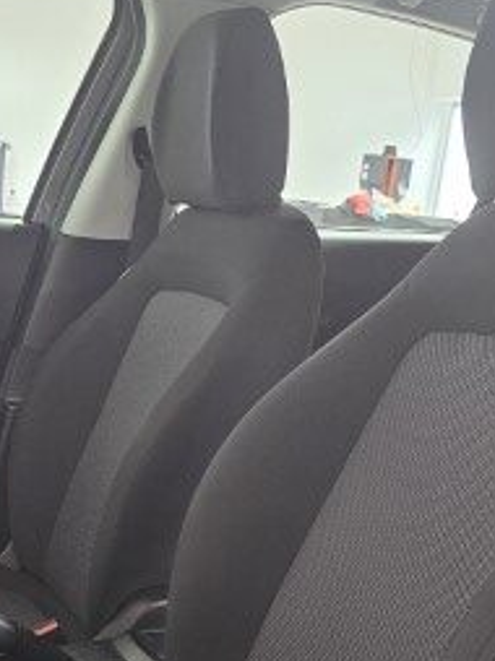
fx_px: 1108
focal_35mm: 58
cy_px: 632
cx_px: 138
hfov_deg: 25.0
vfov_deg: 31.2
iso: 800
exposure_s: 1/100
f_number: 1.7
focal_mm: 6.3
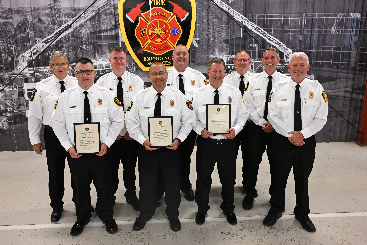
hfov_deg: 57.2
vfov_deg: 40.0
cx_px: 173
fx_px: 336
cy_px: 117
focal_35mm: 33
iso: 1600
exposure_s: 1/60
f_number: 4
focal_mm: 29
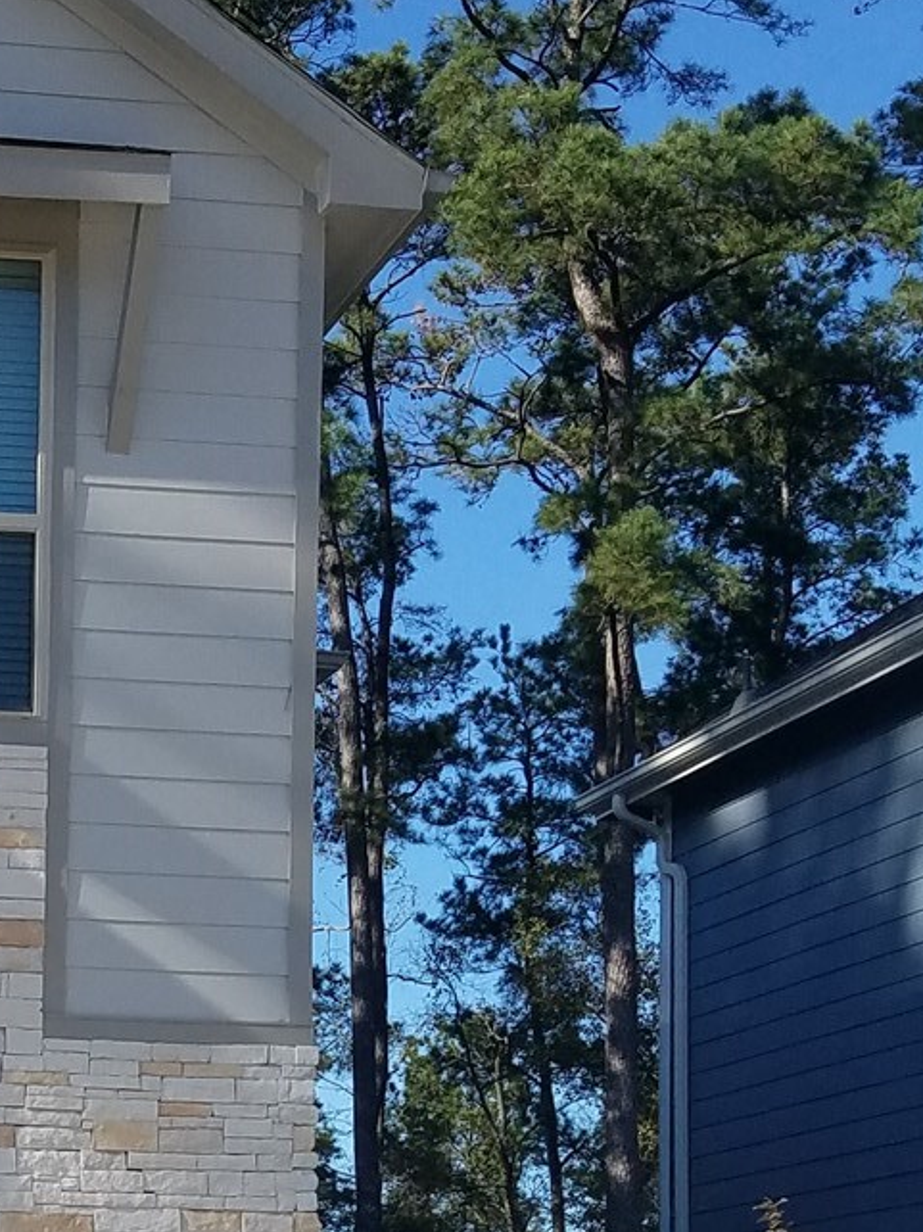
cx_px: -213
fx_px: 2953
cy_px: 1309
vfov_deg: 22.4
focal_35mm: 83
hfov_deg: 16.9
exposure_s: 1/2272
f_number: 1.7
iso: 50
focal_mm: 4.2
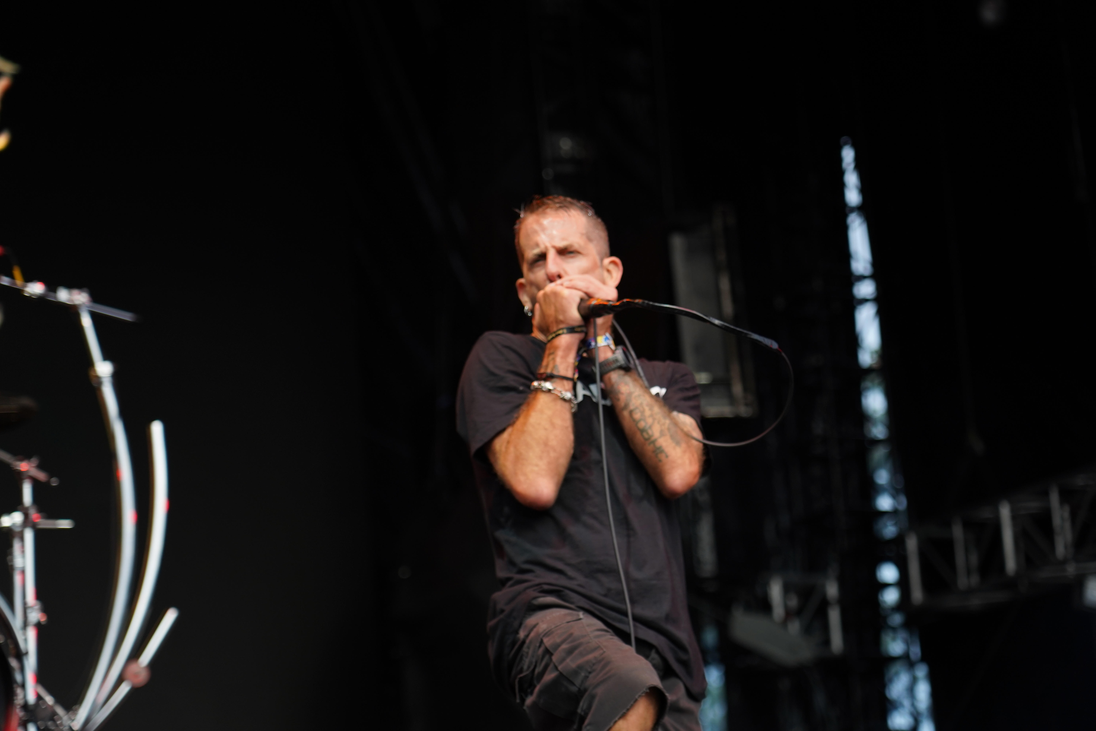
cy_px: 366
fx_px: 3196
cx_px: 548
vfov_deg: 13.0
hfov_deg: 19.5
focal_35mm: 105
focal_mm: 105
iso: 320
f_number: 4
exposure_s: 1/125
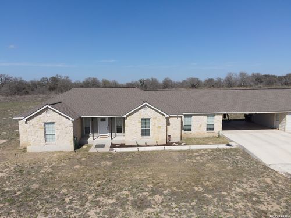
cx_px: 146
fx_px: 202
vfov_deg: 56.8
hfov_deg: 71.6
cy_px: 109
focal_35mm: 24
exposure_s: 1/1000
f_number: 2.8
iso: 100
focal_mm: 4.5
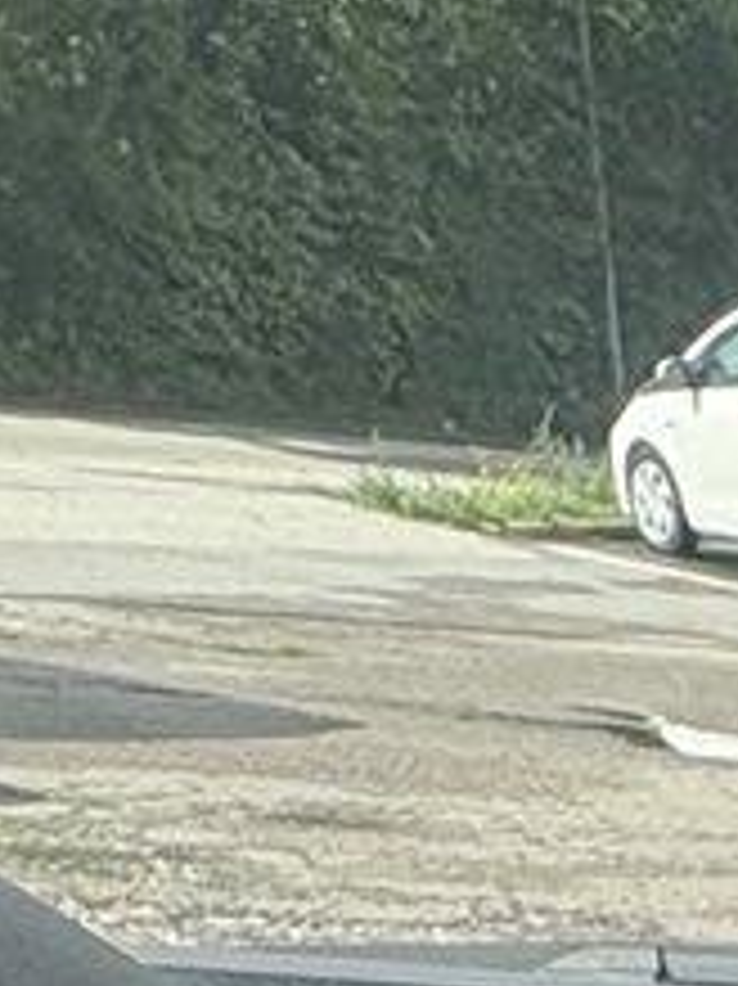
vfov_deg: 13.0
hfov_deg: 10.7
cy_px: 2470
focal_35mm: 109
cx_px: 1998
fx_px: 3101
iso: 64
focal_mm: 2.22
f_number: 2.2
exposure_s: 1/879
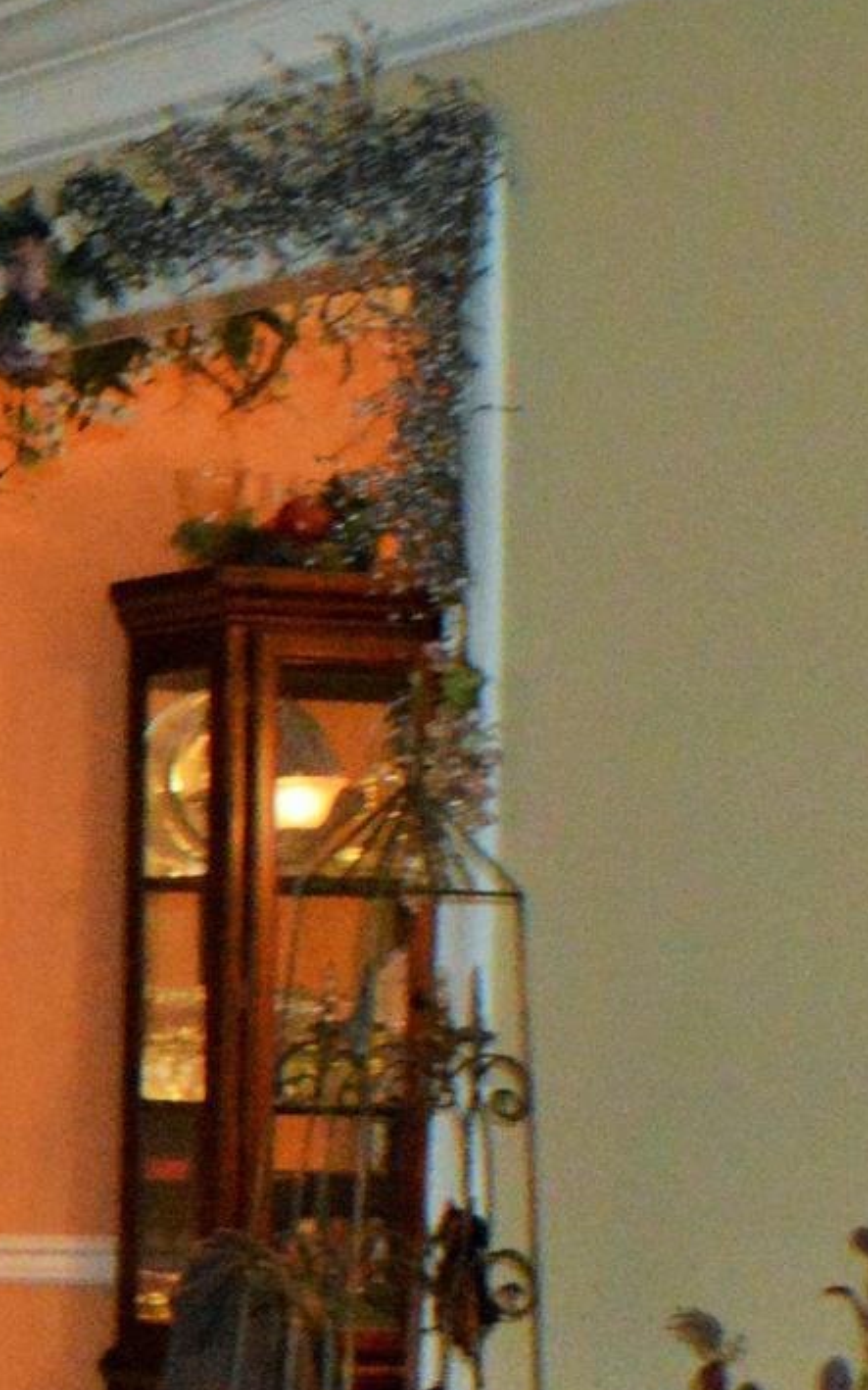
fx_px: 6360
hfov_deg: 6.8
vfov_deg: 12.4
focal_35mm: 168
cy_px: 1149
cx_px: -2046
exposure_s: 1/100
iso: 3200
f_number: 4.2
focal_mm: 26
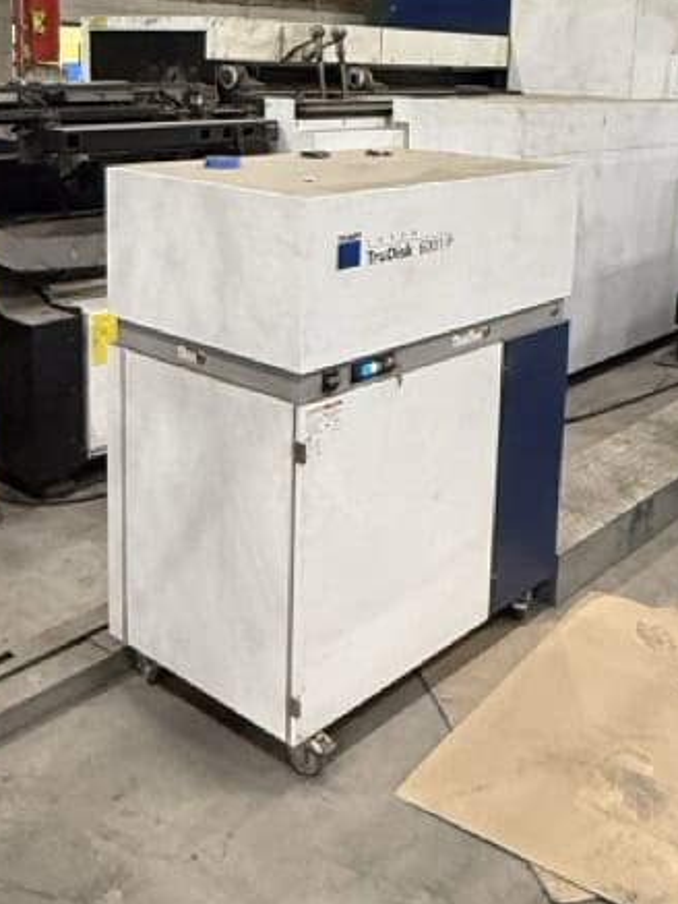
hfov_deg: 35.1
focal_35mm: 41
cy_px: 248
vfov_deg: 44.5
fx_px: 1070
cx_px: 372
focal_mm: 2.2
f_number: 2.2
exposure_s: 1/60
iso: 400
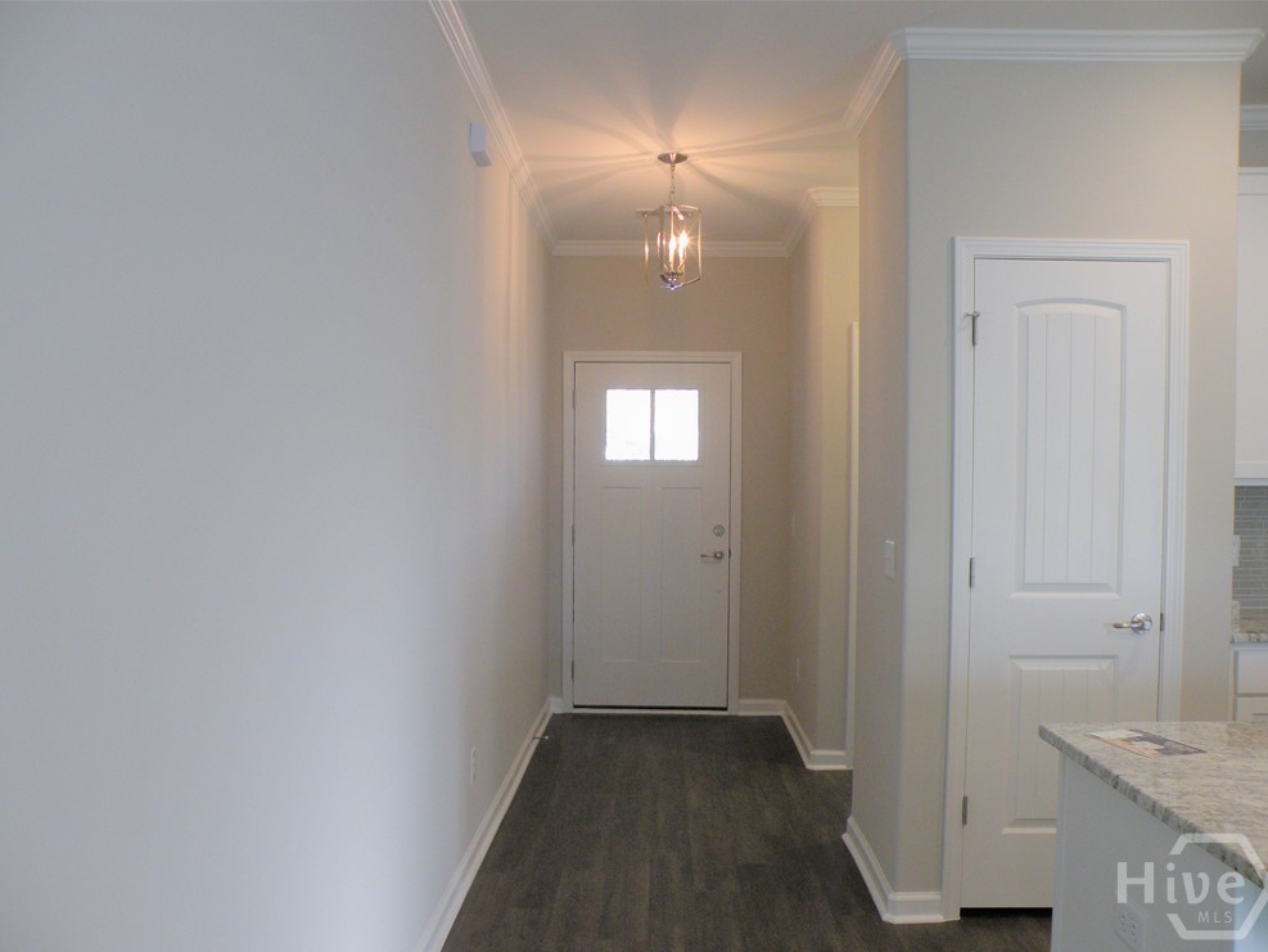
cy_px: 492
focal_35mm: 28
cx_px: 636
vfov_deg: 49.8
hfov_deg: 63.4
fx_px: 1026
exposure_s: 1/51.3
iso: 164
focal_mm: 4.7
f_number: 2.8
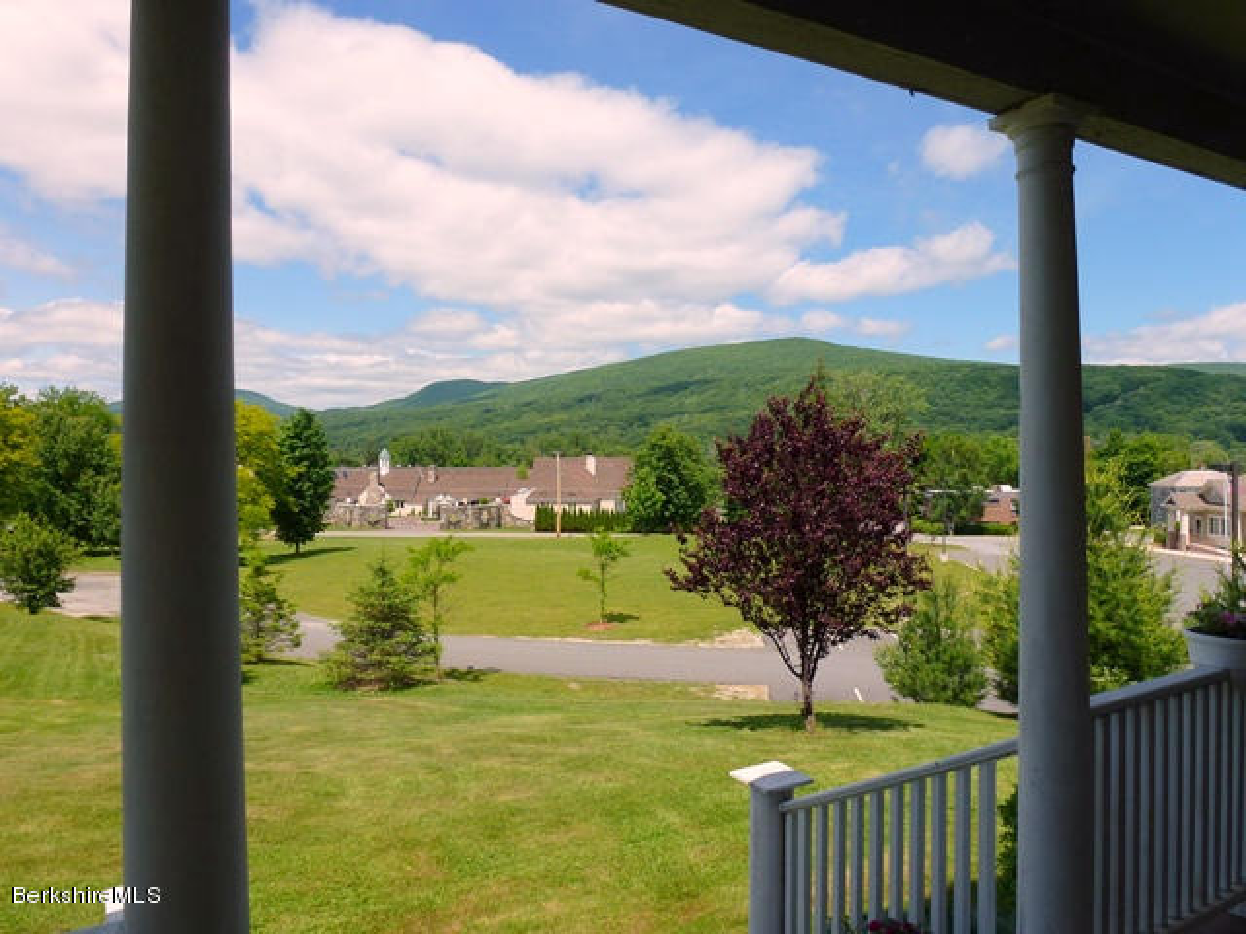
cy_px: 467
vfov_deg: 56.8
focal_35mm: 24
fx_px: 864
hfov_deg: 71.6
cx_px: 623
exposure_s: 1/1000
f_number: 4
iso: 100
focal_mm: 4.3
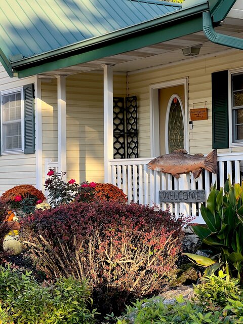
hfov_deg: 19.1
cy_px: 162
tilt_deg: +2.0
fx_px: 721
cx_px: 122
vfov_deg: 25.3
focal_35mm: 77
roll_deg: +0.4
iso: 32
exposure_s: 1/105
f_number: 2.8
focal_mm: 9
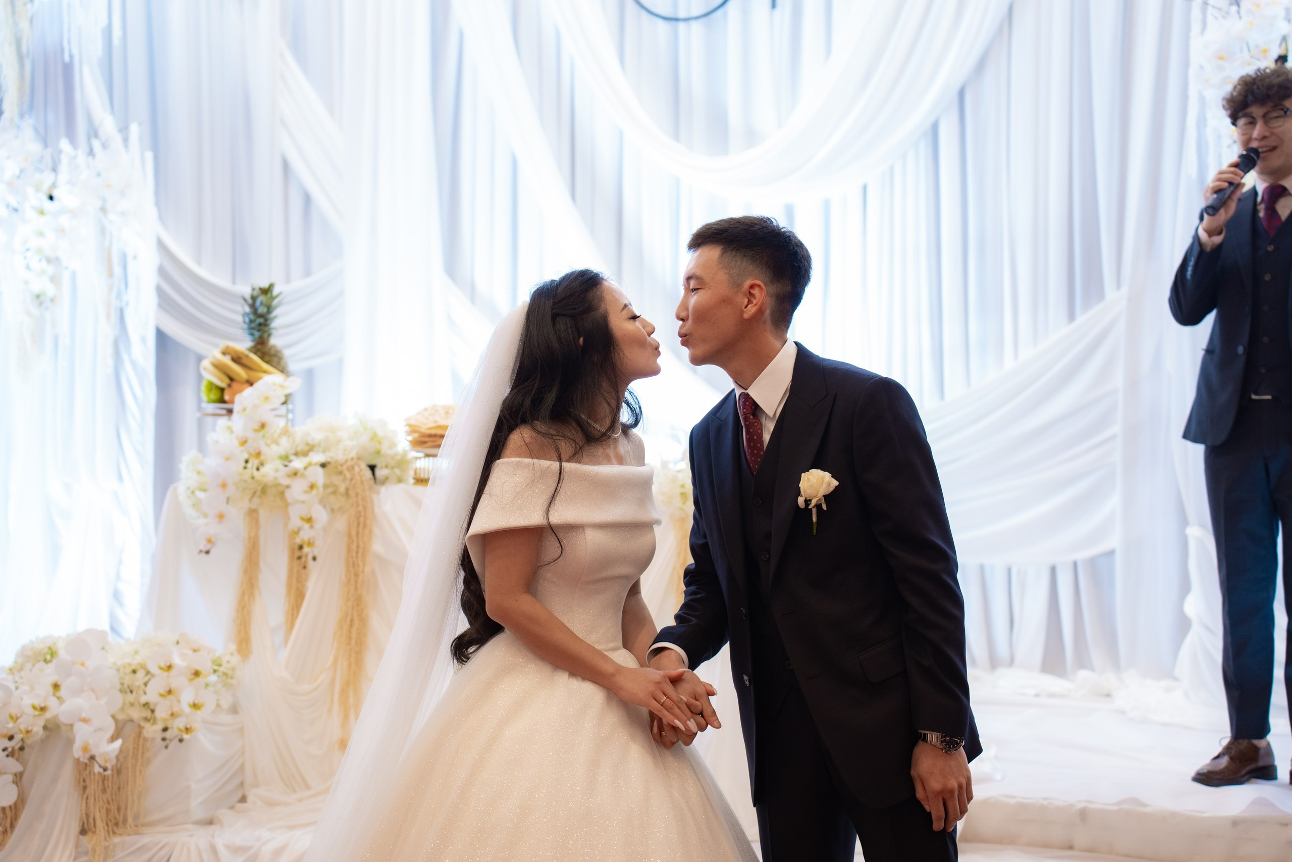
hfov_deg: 31.9
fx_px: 2263
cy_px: 431
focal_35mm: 63
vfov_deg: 21.6
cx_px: 646
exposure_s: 1/200
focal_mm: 60
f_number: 3.2
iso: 1250
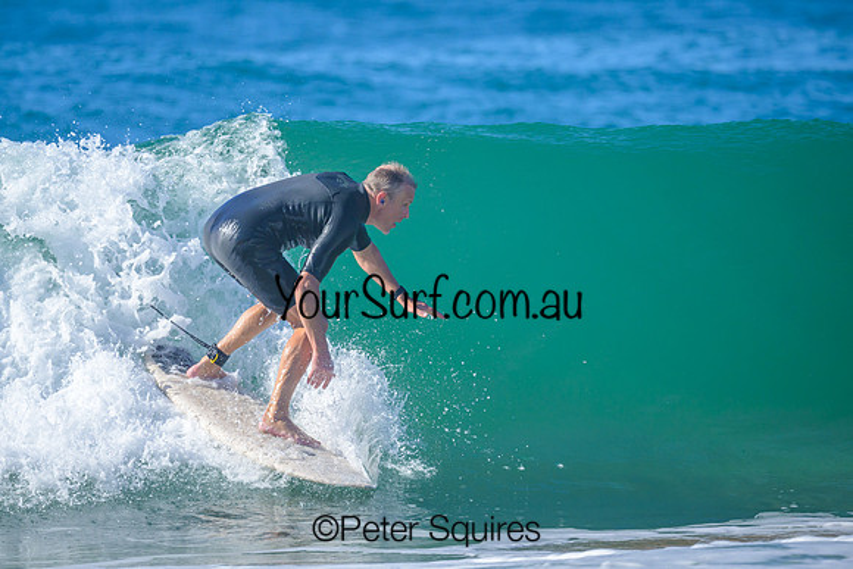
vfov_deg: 1.3
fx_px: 26063
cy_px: 178
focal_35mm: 1100
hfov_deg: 1.9
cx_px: 388
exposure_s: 1/2000
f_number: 6.3
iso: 450
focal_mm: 800
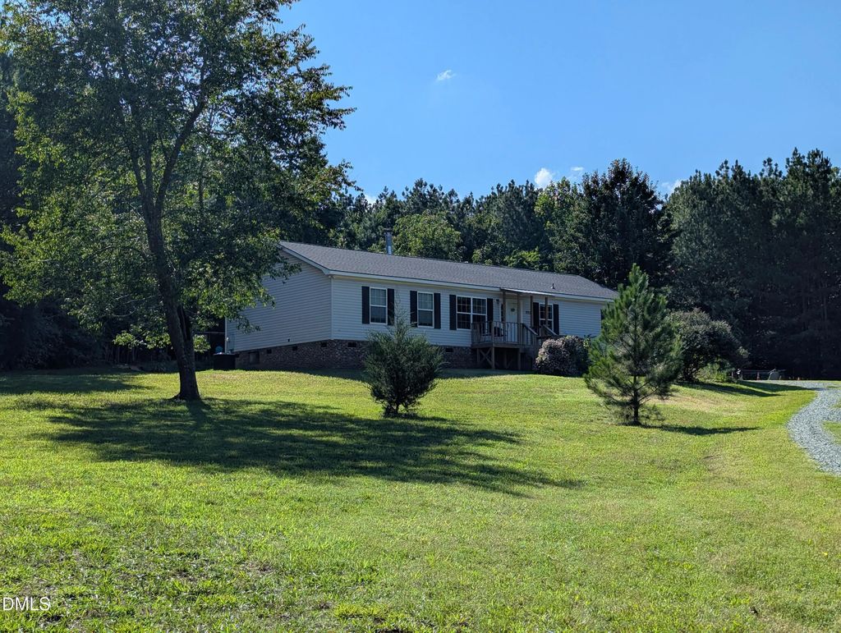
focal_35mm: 48
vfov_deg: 30.3
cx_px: 420
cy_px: 316
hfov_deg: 39.6
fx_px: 1168
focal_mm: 6.81
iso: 46
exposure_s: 1/3448
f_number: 1.85
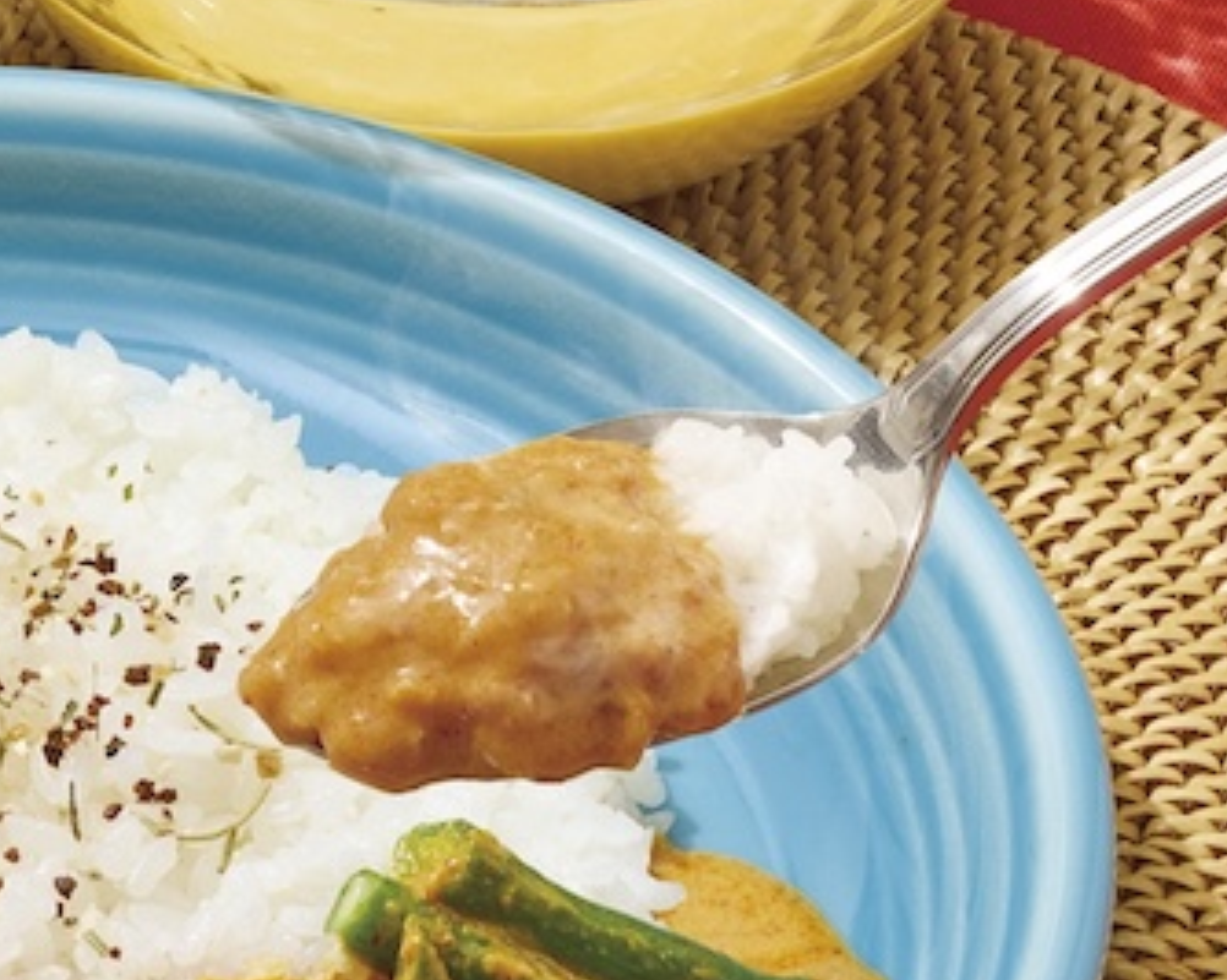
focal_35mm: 253
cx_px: -360
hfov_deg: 7.6
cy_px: 466
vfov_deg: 6.1
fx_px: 9185
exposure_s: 1/125
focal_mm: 90
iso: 100
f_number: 14
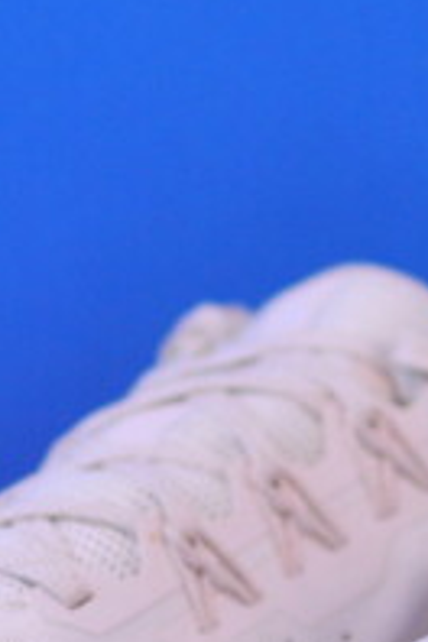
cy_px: 381
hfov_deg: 4.5
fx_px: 5403
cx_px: 412
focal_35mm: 303
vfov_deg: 6.8
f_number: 2.5
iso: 250
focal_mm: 50
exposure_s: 1/320
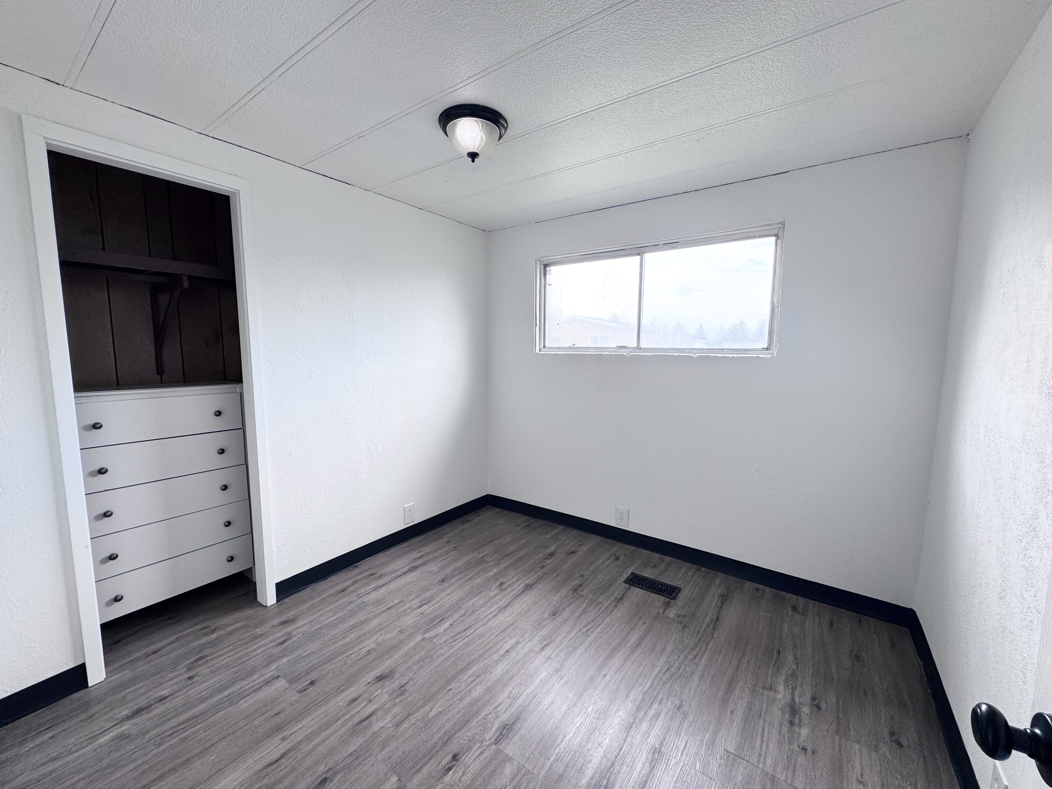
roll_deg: -0.6
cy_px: 394
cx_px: 526
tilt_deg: -6.7
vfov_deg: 85.7
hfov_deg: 102.1
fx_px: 425
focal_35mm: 14
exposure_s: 1/107
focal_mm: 2.22
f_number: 2.2
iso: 40
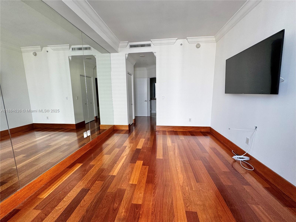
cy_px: 111
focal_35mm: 14
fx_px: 120
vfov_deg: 85.7
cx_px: 148
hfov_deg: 102.1
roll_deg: -0.6
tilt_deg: -9.8
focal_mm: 2.22
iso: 100
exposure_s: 1/99
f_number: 2.2
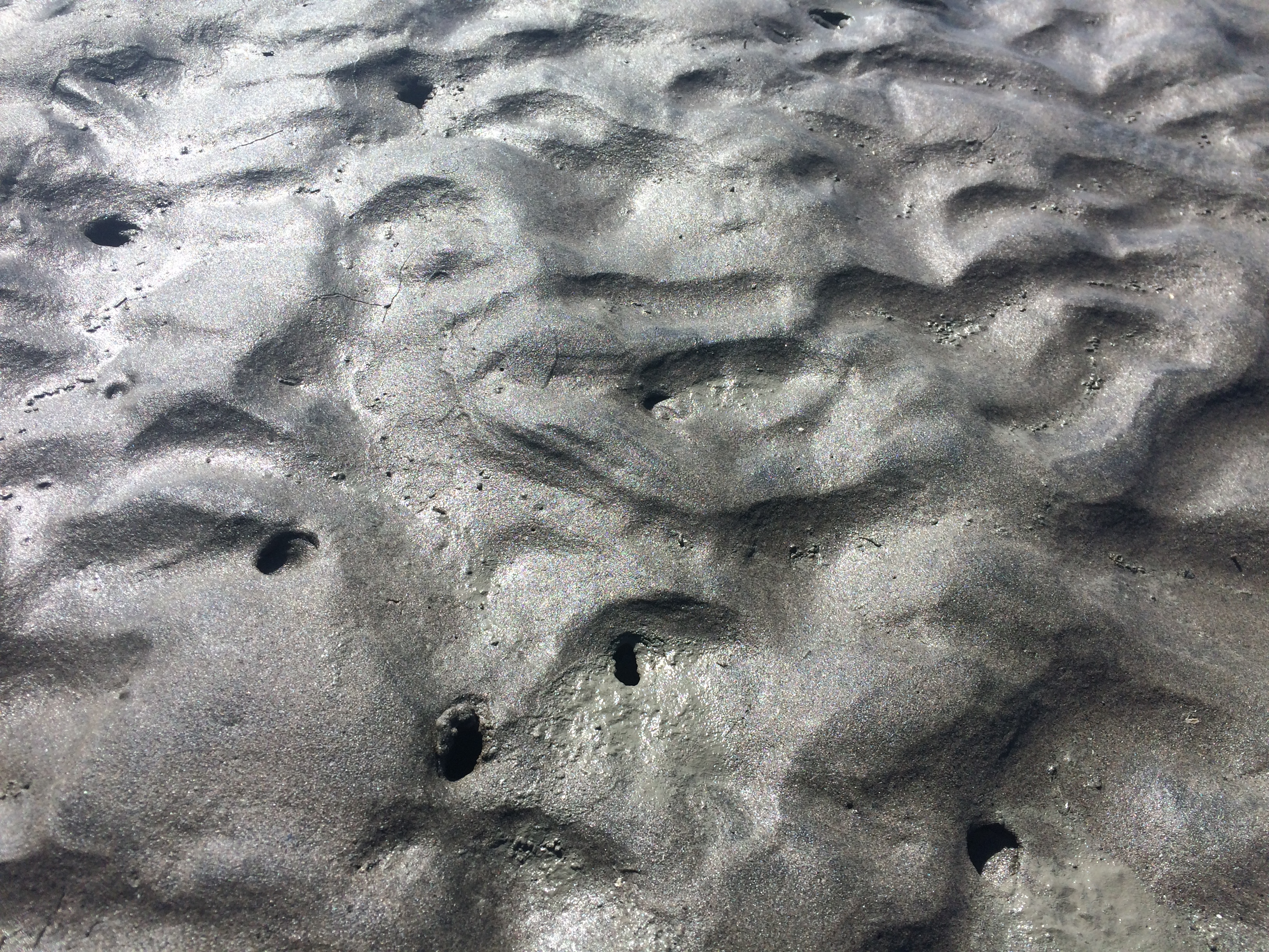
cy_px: 476
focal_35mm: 29
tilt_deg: -49.3
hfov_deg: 61.7
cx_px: 634
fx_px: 1063
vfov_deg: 48.2
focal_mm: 4.15
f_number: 2.2
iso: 32
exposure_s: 1/1786
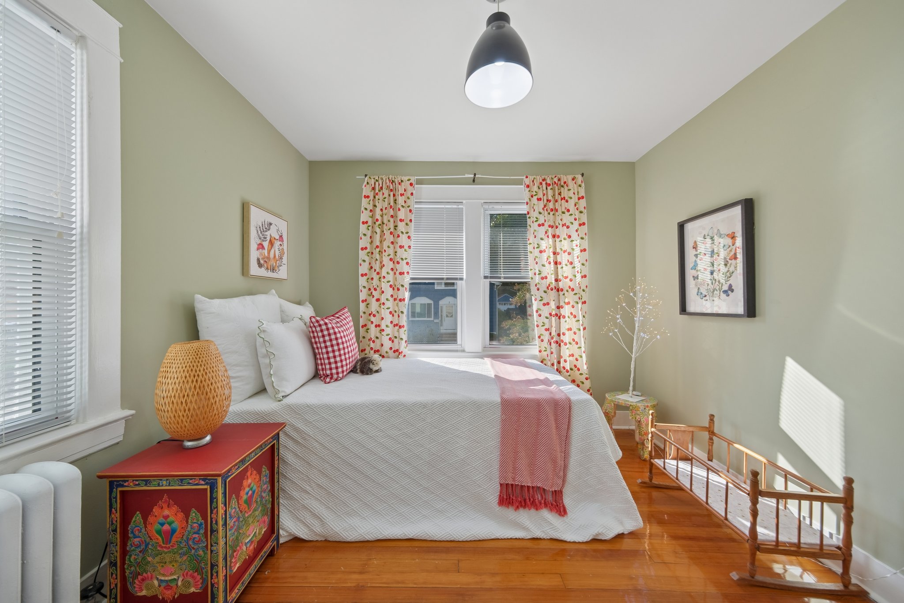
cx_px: 452
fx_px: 301
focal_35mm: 12
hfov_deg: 112.6
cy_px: 302
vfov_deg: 90.0
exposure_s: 1/55
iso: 160
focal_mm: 8
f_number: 5.6
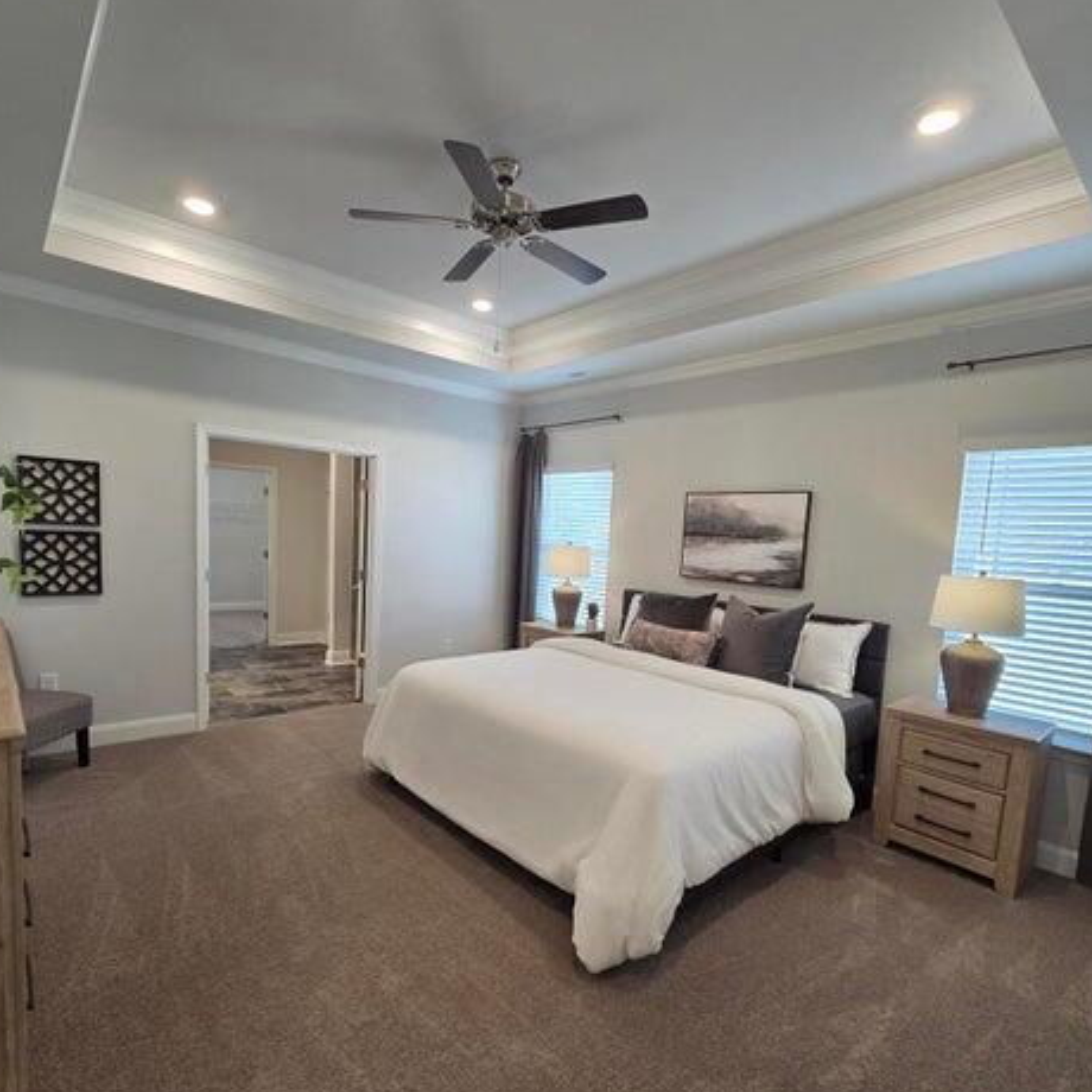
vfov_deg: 87.2
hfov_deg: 87.4
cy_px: 593
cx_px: 534
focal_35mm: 16
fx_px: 571
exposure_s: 1/60
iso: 160
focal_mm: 2.2
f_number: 2.2
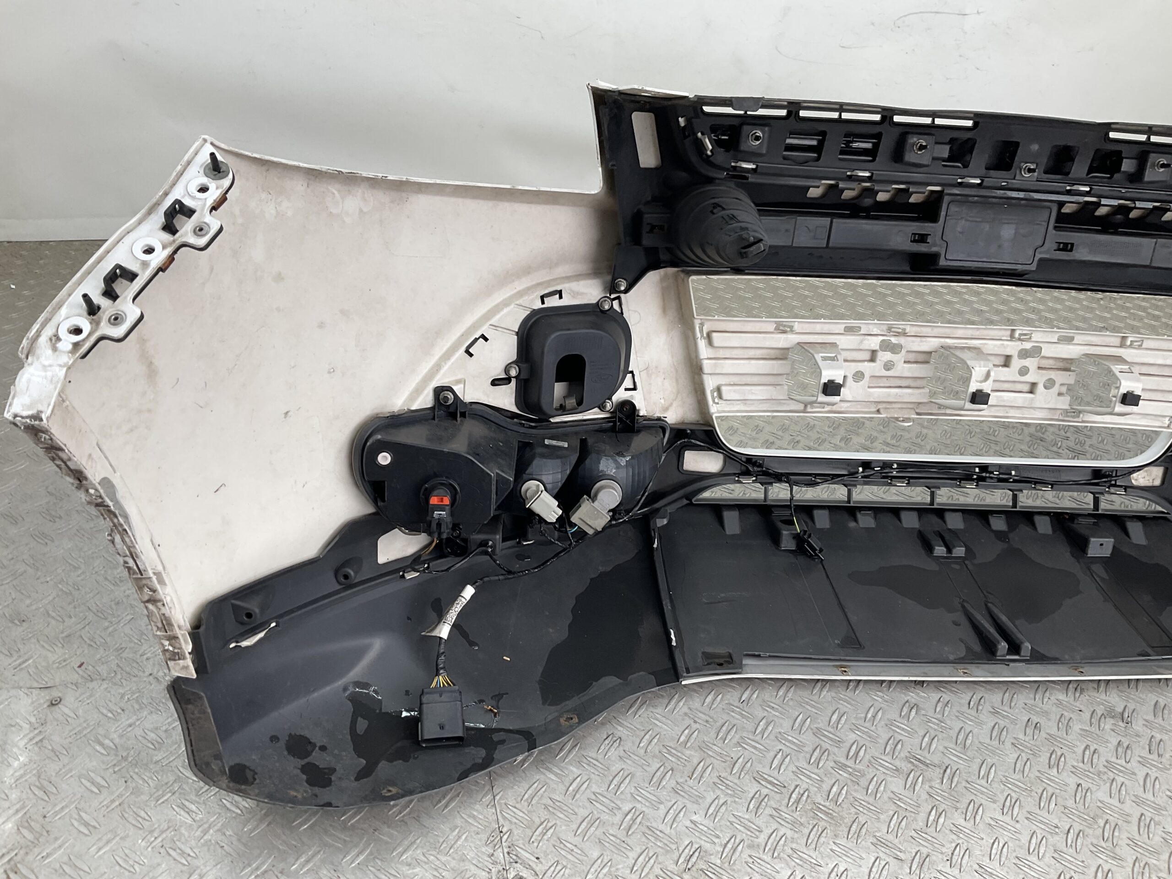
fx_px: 982
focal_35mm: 29
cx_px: 586
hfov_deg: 61.7
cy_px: 440
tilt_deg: -32.8
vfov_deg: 48.2
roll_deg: -7.8
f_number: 1.8
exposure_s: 1/100
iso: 20
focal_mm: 3
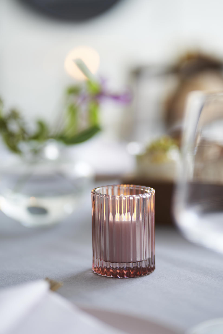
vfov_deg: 23.9
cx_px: 112
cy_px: 167
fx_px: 790
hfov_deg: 16.1
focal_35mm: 85
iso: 160
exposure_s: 1/60
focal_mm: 85
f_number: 2.2
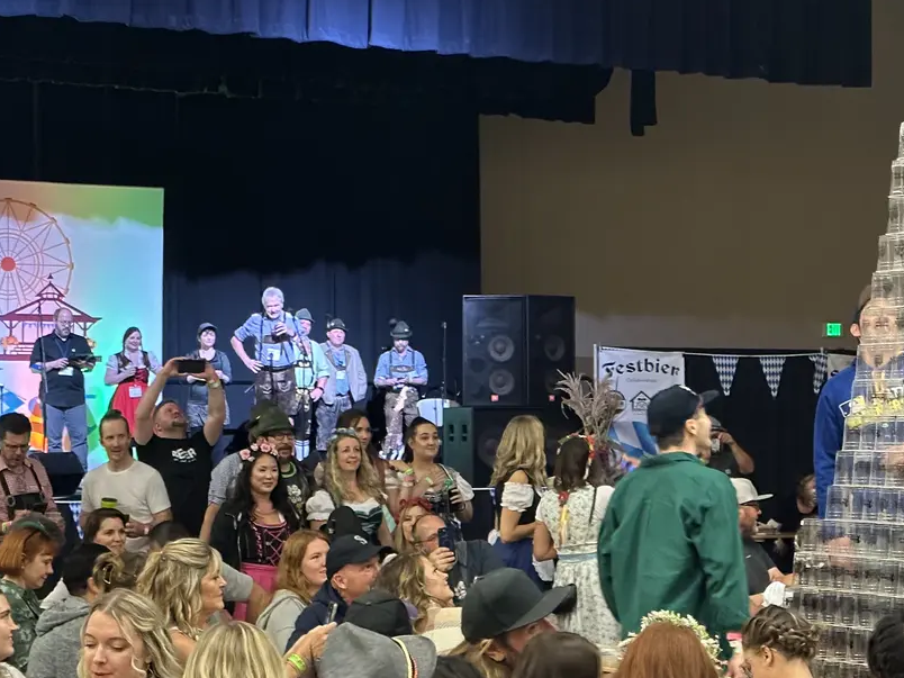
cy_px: 333
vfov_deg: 17.2
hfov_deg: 22.8
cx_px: 480
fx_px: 2246
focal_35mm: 86
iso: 400
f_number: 1.78
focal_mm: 6.86
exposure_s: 1/30
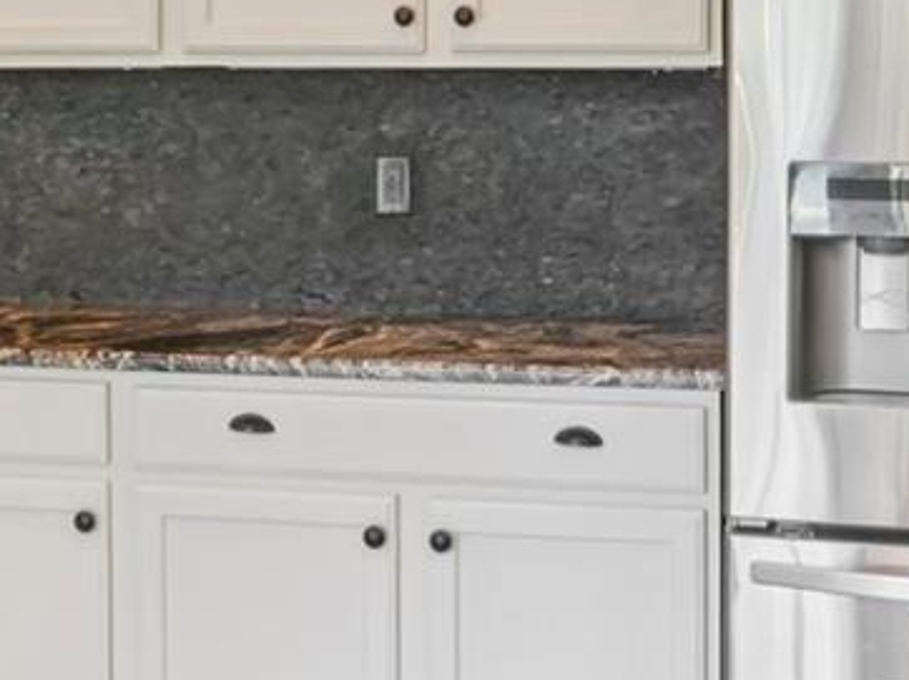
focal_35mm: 70
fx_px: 1840
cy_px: 63
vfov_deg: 20.5
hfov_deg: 27.7
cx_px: 342
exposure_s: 1/30
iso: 400
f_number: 8
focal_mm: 11
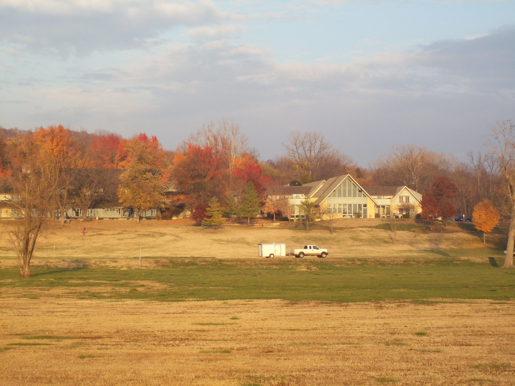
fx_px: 1606
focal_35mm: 108
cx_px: 258
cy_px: 193
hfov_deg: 18.2
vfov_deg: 13.7
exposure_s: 1/182
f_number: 4.8
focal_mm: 18
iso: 80
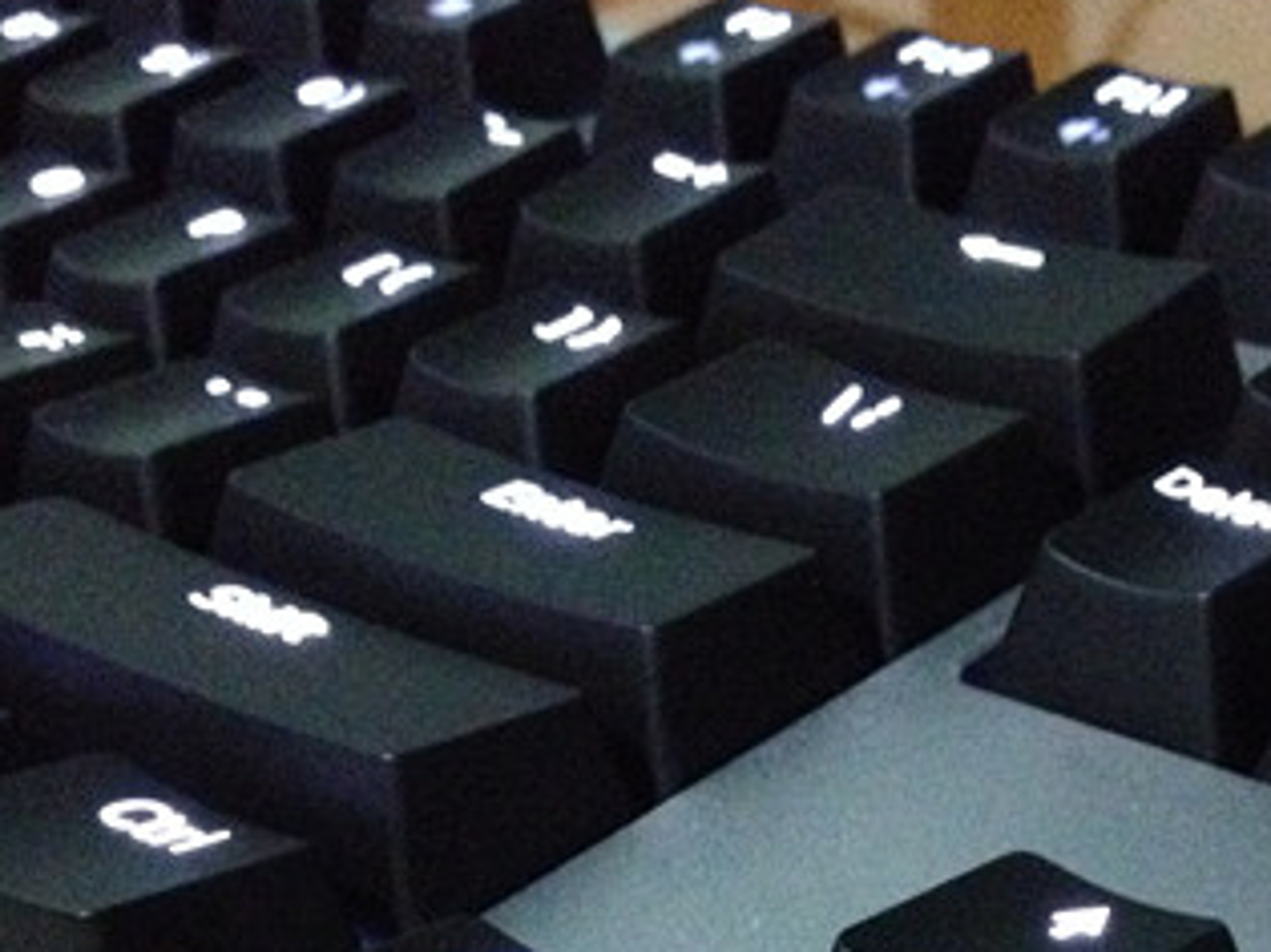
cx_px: 888
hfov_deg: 21.9
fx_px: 3267
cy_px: 1182
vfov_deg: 15.9
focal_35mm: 89
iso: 800
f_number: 2.4
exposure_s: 1/15
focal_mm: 4.28
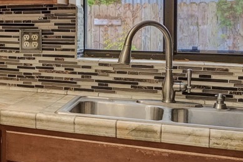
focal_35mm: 70
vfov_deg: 19.1
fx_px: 472
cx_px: -135
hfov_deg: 22.7
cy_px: 21
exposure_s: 1/250
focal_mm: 16
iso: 3200
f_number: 6.3
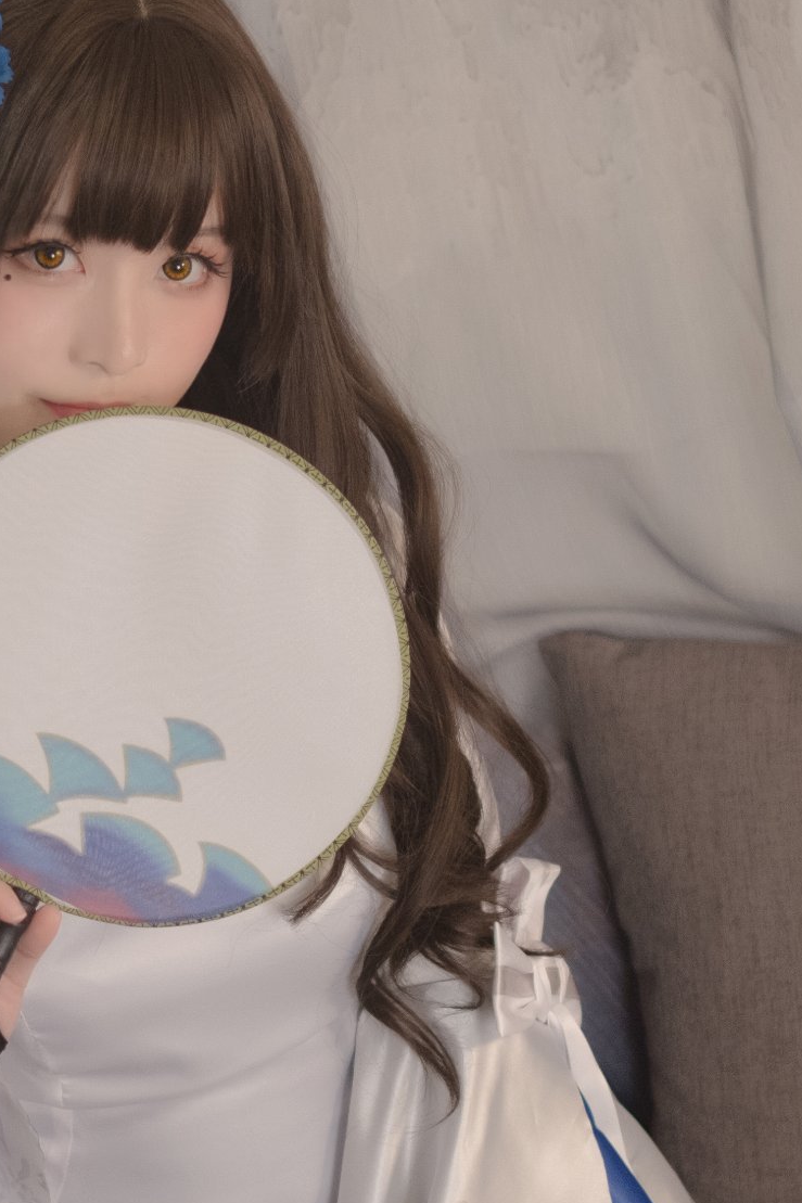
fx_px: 4746
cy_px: 721
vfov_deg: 14.4
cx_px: 61
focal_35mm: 142
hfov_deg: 9.6
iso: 400
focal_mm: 35
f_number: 1.4
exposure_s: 1/60
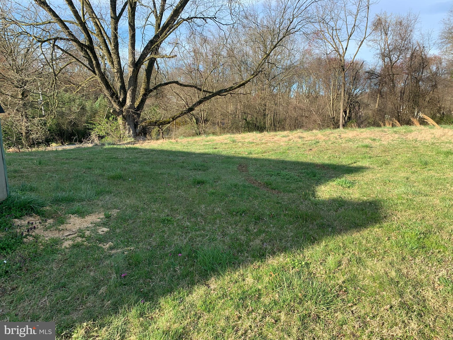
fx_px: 340
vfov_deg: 53.1
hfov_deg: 67.3
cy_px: 170
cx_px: 226
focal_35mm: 26
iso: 25
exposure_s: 1/711
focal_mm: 4.25
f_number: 1.8
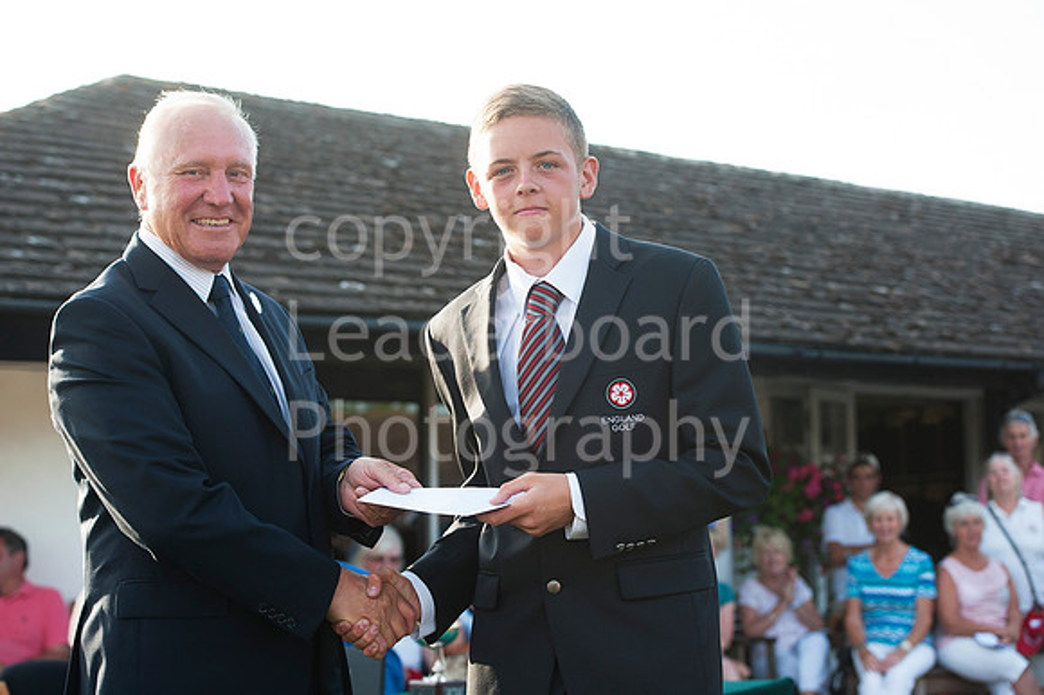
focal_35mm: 70
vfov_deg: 19.4
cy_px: 348
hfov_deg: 28.9
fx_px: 2029
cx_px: 522
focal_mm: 70
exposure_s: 1/400
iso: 400
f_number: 5
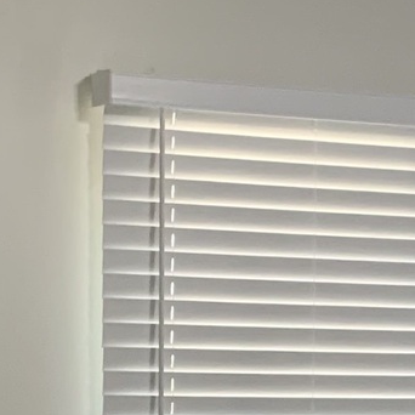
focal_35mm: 155
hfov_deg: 11.2
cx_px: 410
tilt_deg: -3.4
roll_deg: -0.8
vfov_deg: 11.0
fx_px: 2102
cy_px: 565
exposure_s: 1/60
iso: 160
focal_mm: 4.25
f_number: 1.8
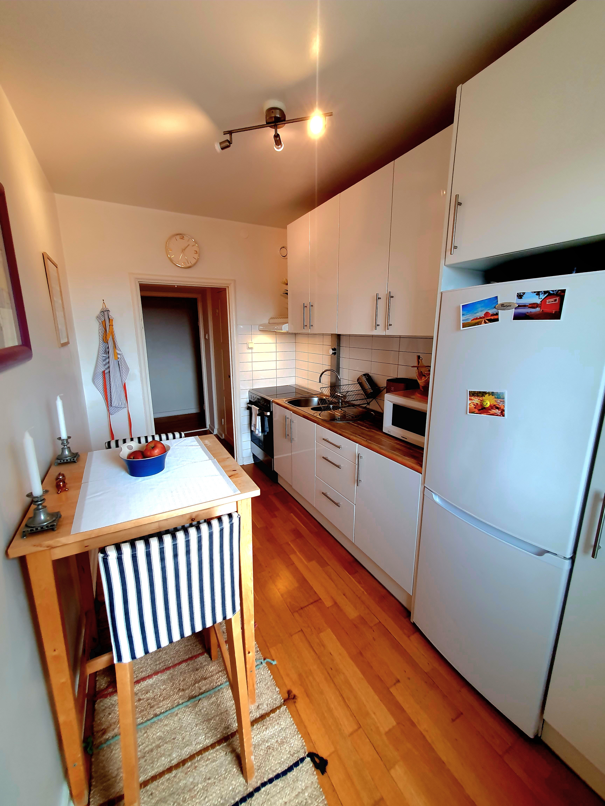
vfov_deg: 106.2
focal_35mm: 13
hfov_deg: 89.9
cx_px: 302
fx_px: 303
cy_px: 403
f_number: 2.2
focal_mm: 1.8
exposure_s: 1/50
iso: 100
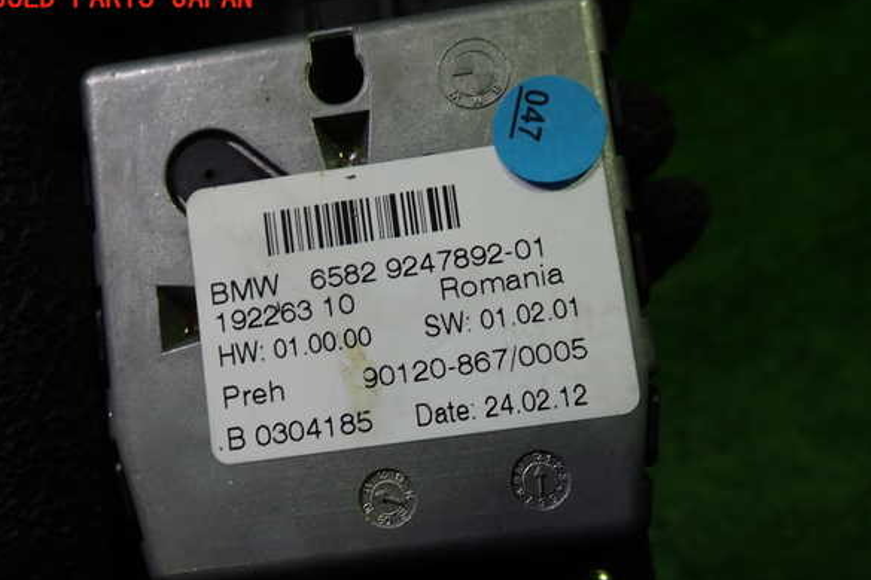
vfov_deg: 41.1
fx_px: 774
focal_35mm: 32
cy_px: 314
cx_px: 429
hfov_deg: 58.7
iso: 100
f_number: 3.2
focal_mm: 5.4
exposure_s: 1/80
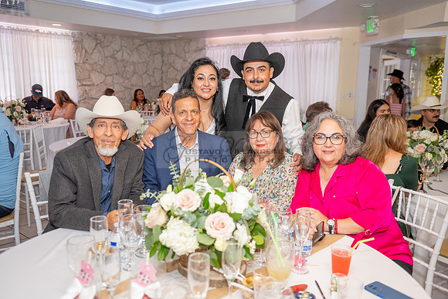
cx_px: 224
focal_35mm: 32
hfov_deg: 58.7
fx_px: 398
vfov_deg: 41.1
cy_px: 150
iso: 800
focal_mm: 32
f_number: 3.2
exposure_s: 1/160
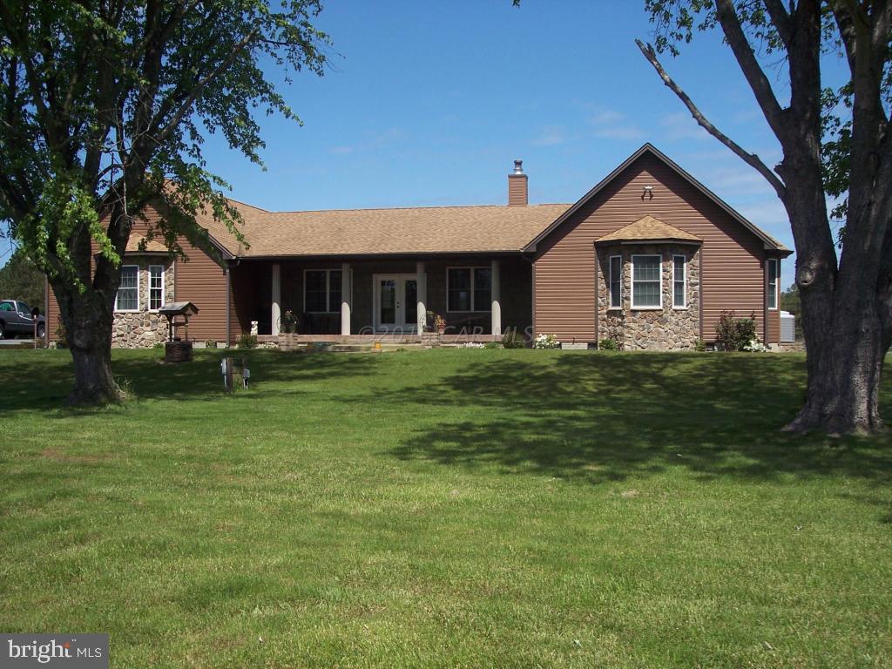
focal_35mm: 39
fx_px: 1005
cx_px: 446
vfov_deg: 36.8
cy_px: 334
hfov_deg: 47.9
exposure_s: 1/750
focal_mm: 8
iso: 100
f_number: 4
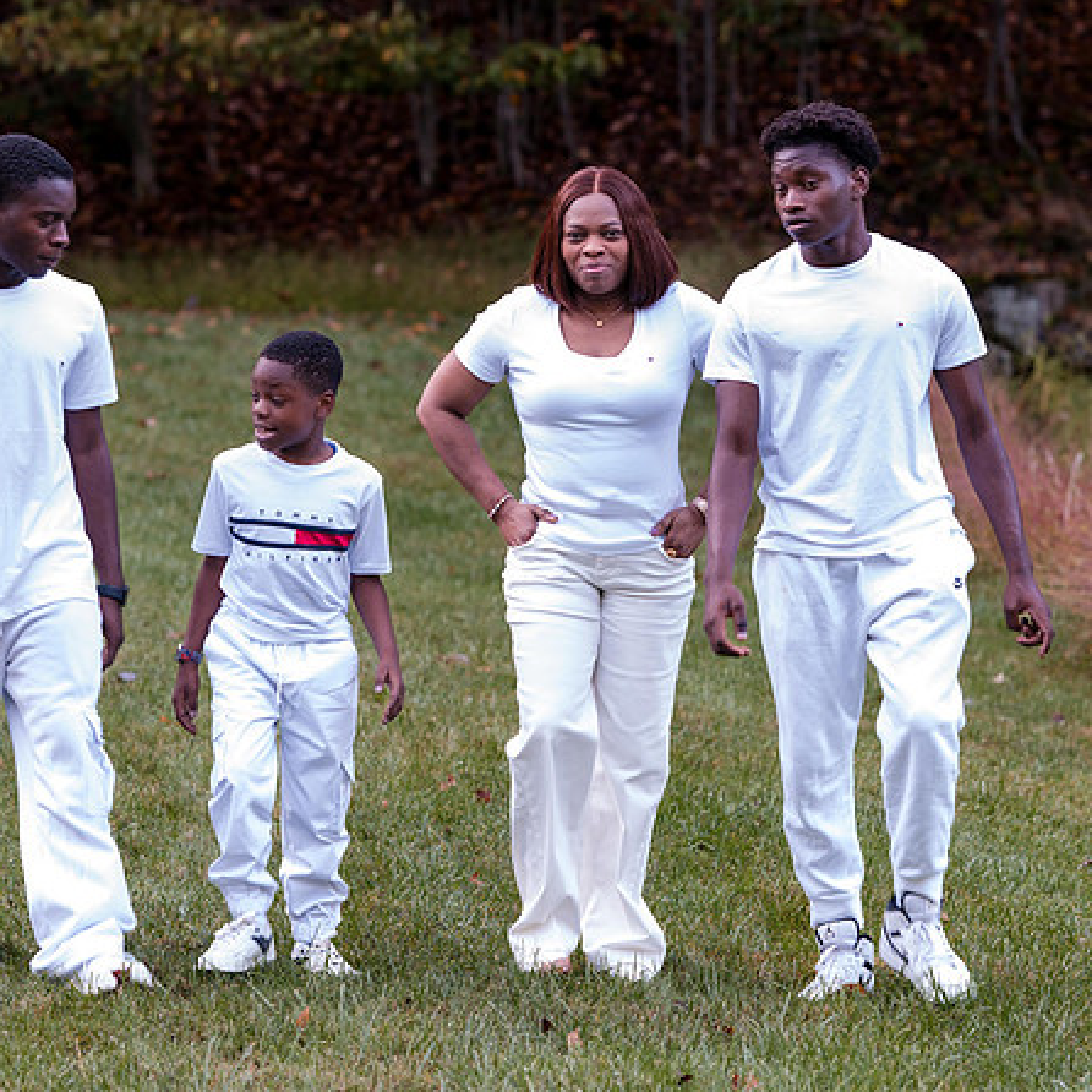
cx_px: 557
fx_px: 6424
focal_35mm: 180
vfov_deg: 9.7
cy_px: 619
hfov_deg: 9.7
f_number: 2.5
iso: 250
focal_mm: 85
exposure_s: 1/80
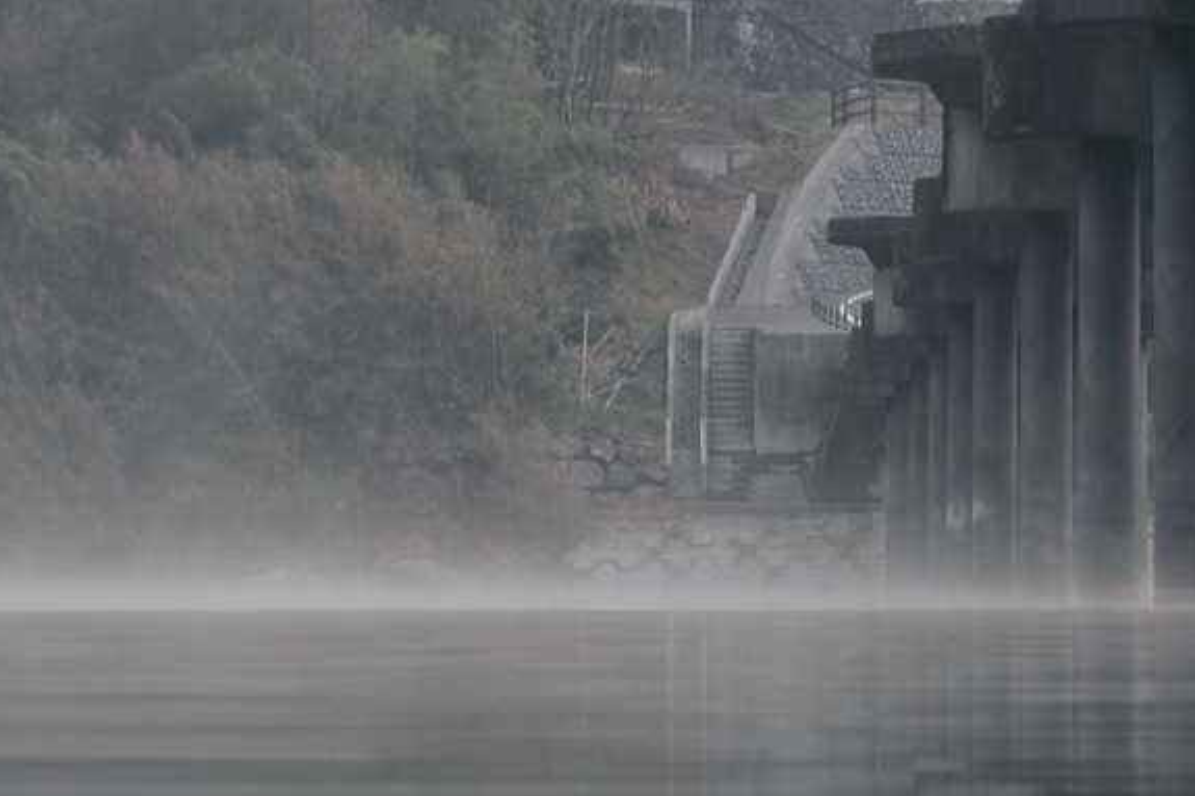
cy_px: 108
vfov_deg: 5.9
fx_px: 7665
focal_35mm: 231
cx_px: 906
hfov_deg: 8.9
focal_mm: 55
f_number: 5
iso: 1250
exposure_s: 1/400
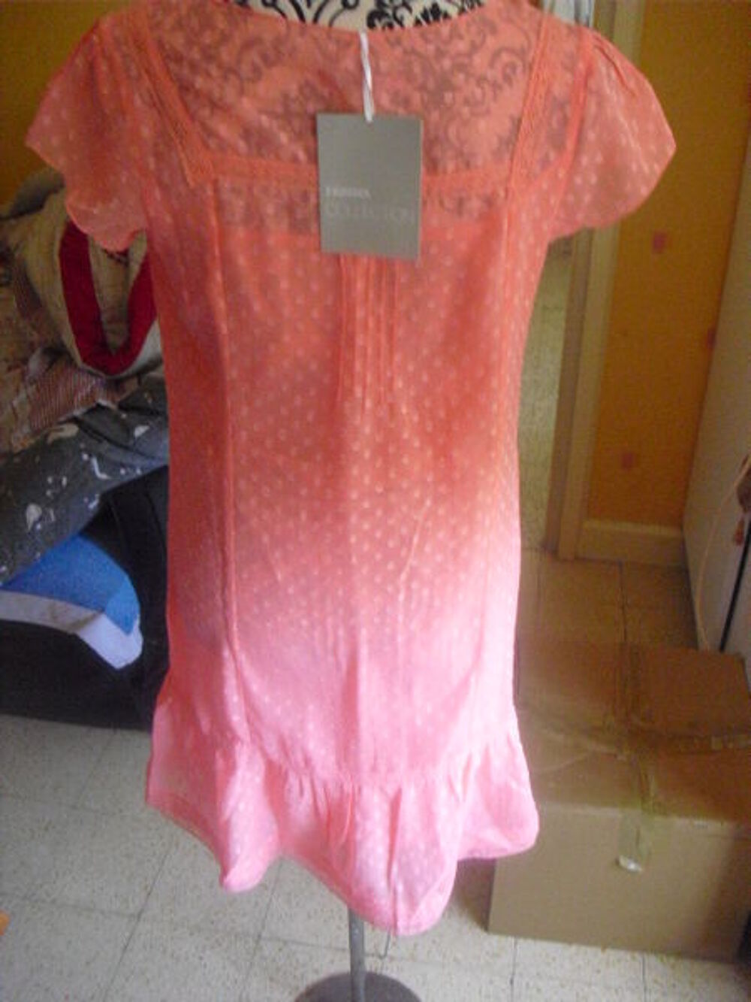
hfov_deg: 39.7
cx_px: 376
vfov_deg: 51.4
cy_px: 501
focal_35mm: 36
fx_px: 1041
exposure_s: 1/30
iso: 800
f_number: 3.1
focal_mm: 6.3
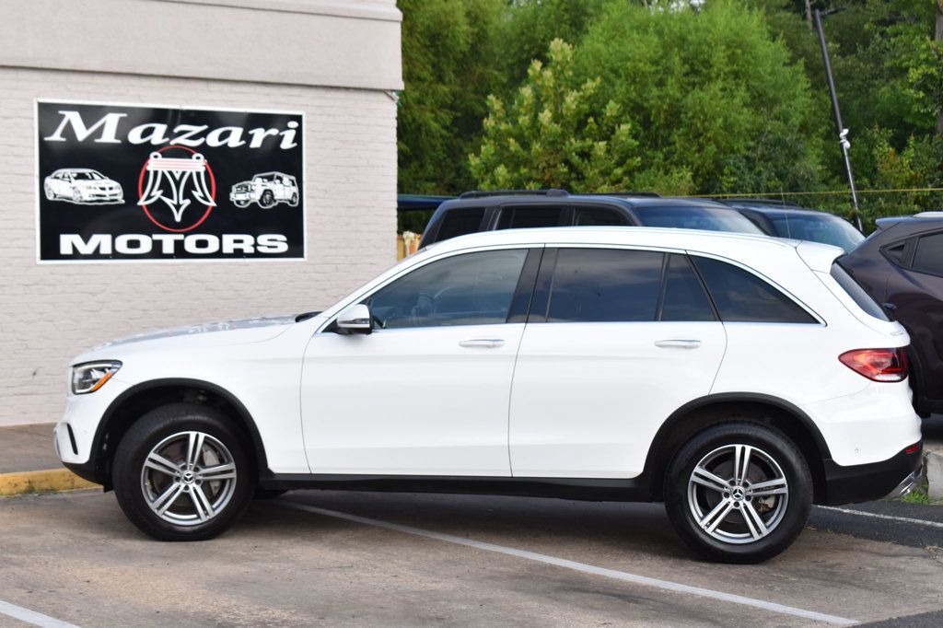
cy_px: 314
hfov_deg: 27.0
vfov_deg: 18.2
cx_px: 472
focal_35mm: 75
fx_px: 1964
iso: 200
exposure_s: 1/320
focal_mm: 50
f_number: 8
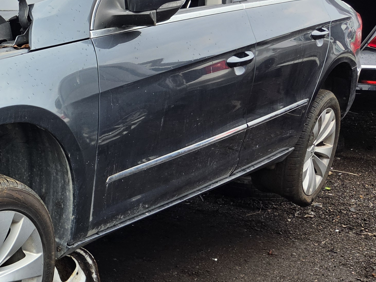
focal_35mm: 63
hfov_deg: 26.8
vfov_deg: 23.3
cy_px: 129
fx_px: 684
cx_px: -87
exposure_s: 1/545
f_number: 1.8
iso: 80
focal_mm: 5.4
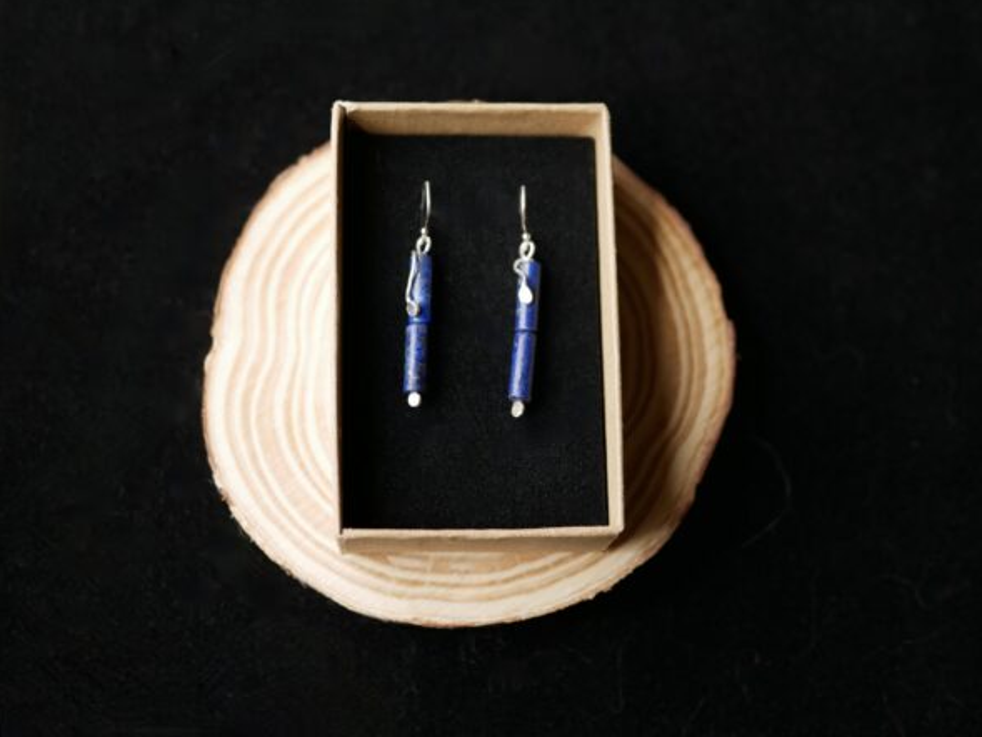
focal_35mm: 51
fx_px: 1447
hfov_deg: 37.5
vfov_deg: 28.6
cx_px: 495
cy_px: 366
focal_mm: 25
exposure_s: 1/320
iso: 200
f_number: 2.2
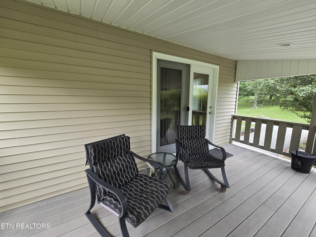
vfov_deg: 89.9
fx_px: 119
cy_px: 118
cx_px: 158
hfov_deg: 106.2
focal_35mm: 13
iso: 50
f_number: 2.2
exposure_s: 1/215
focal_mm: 2.2
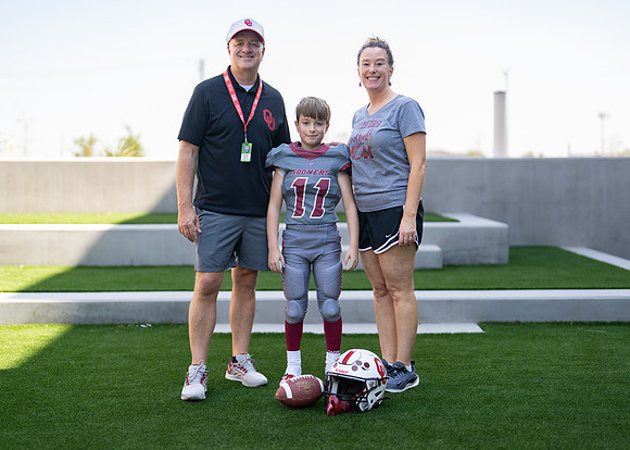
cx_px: 315
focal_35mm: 52
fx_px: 937
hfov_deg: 37.2
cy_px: 225
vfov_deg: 27.0
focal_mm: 50
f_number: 1.2
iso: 100
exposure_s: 1/1600
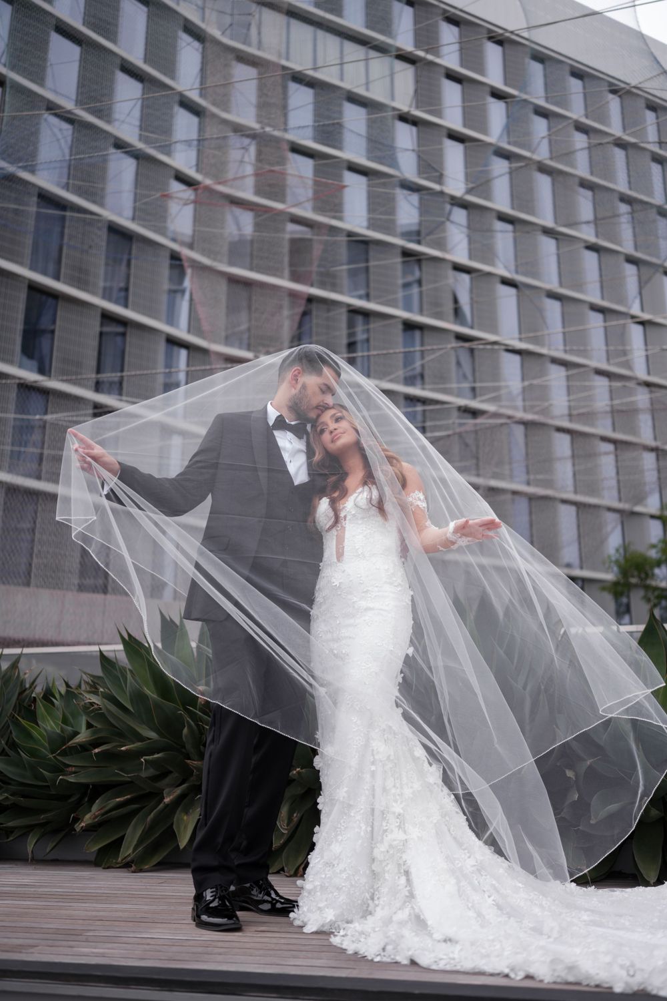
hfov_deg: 37.9
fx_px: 973
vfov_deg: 54.4
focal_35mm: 35
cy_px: 500
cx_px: 334
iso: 40
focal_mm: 35
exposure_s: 1/800
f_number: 1.8
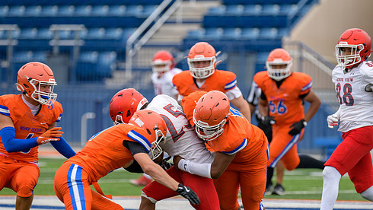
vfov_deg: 3.9
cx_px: 196
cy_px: 142
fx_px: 3067
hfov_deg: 7.0
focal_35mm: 310
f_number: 3.5
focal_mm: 250
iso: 250
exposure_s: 1/800
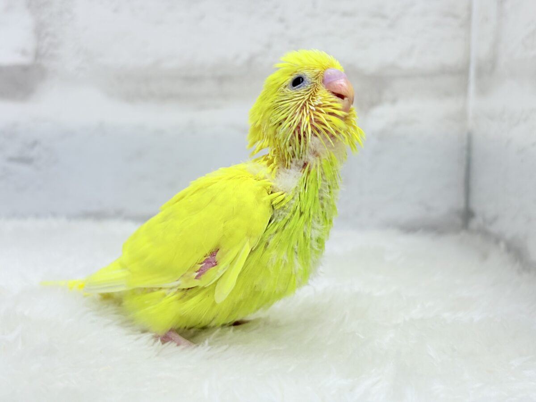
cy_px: 201
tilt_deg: -7.0
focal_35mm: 52
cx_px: 268
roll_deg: +0.2
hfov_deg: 36.8
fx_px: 805
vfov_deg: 28.0
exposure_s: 1/50
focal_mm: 5.96
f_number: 1.6
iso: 32
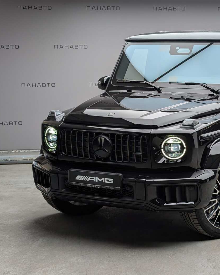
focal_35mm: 64
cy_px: 137
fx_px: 521
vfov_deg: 29.6
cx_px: 177
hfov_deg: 23.5
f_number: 1.68
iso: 19
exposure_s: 1/100
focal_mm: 6.9
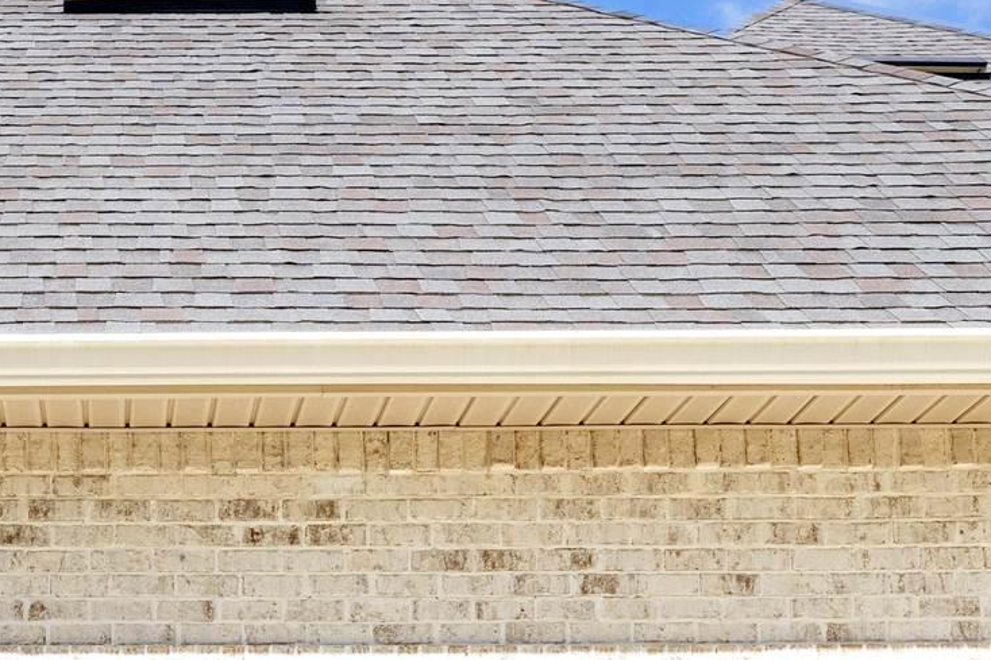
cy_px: 1023
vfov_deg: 17.5
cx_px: 61
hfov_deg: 27.9
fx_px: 1901
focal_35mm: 69
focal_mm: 16.5
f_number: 11
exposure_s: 1/250
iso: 400
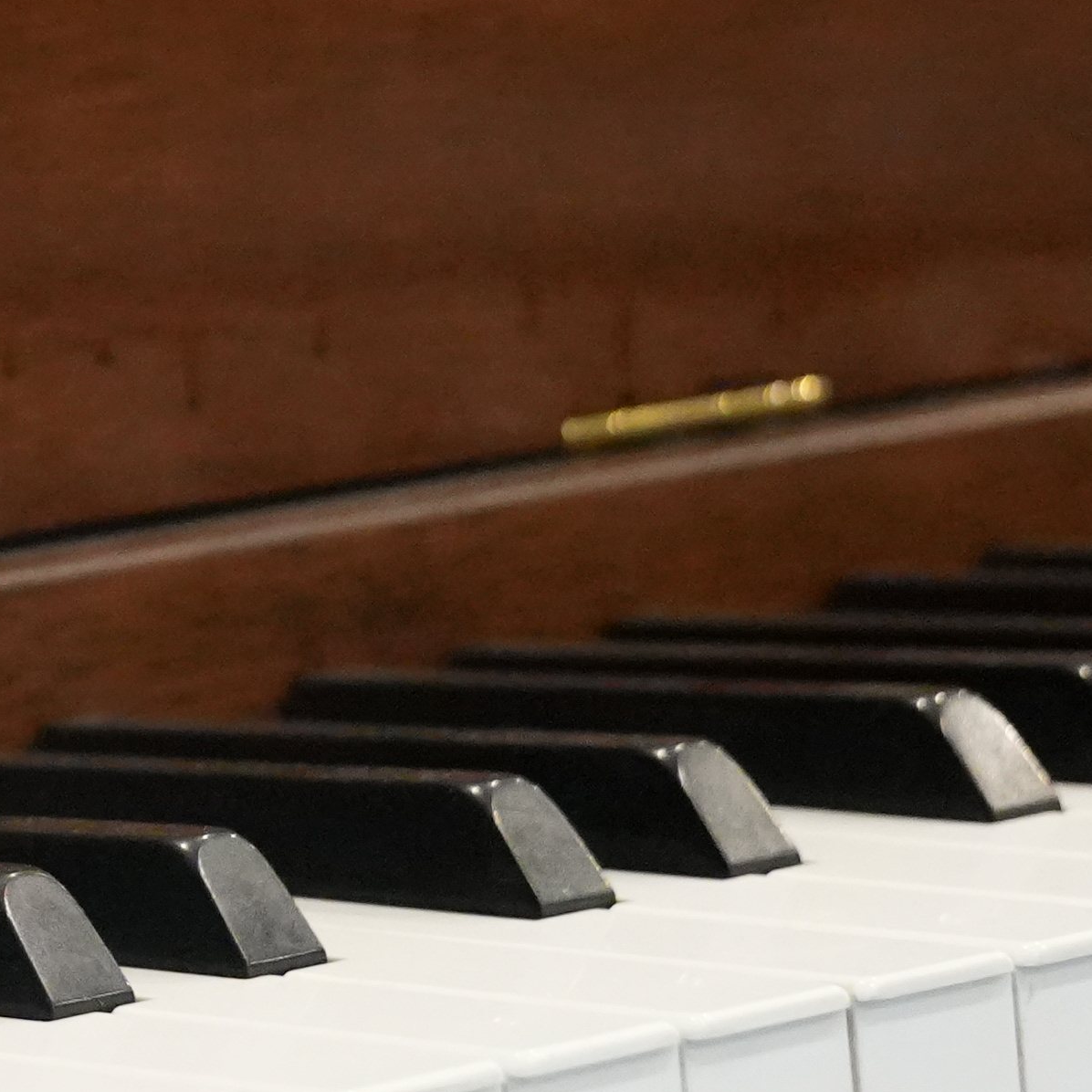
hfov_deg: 8.3
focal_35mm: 198
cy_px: -79
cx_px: -1286
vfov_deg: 8.8
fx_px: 7067
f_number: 2.8
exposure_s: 1/160
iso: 3200
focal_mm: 30
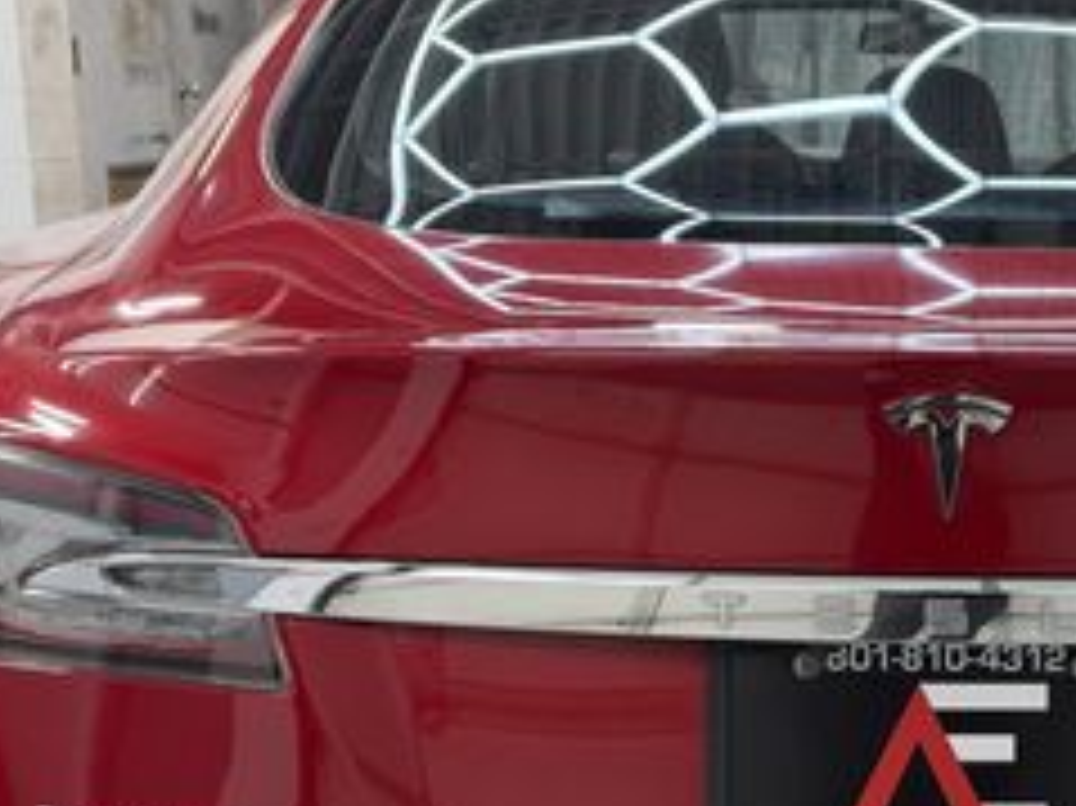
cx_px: 972
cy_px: 693
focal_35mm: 67
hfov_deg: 27.9
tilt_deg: -15.6
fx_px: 2082
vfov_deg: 21.5
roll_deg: -1.7
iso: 100
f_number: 1.8
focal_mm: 6.93
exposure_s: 1/120
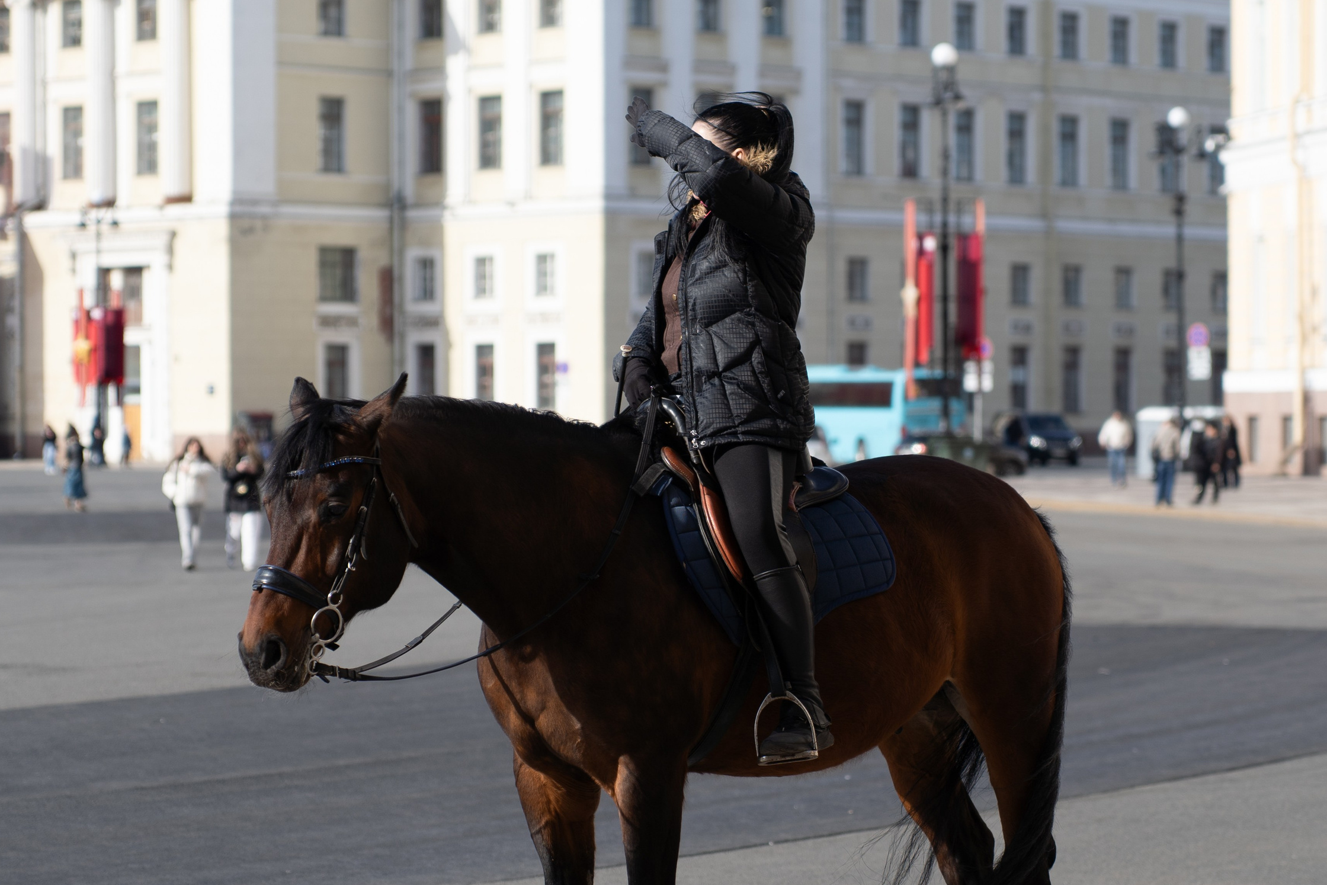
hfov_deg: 16.0
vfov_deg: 10.7
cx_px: 716
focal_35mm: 128
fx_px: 4719
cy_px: 403
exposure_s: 1/1250
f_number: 2.8
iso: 100
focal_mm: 75
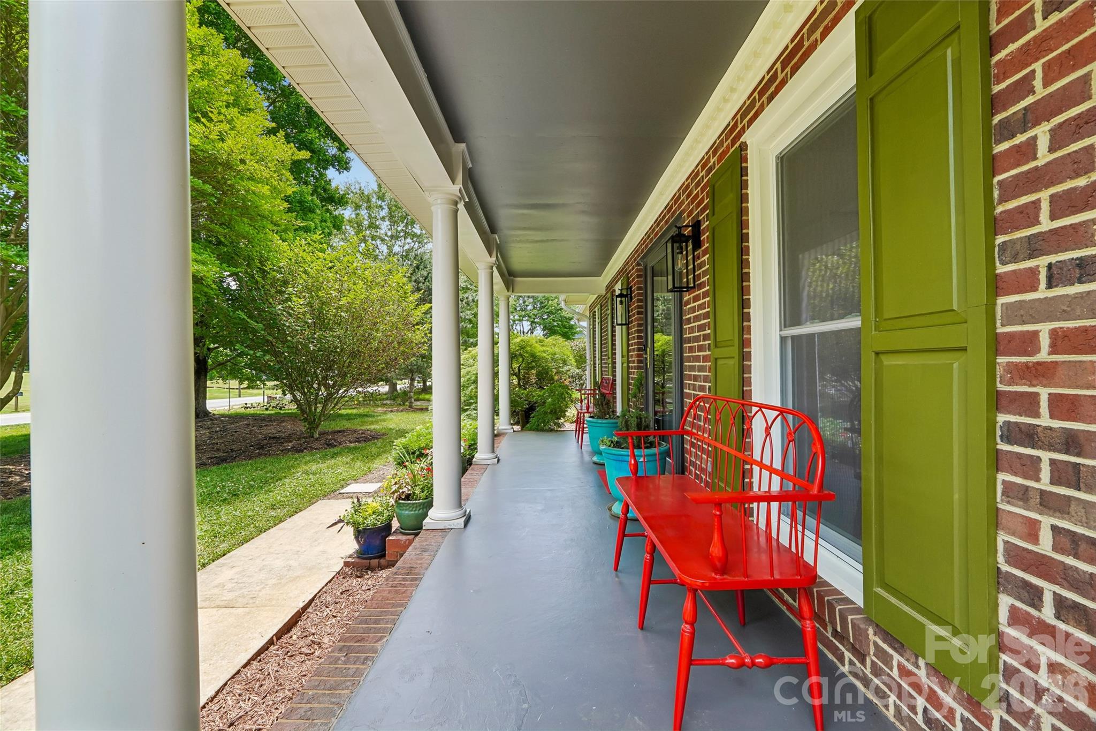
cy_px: 366
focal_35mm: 15
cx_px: 548
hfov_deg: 100.4
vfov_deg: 77.3
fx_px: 457
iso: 100
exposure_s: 1/30
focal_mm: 10
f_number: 8
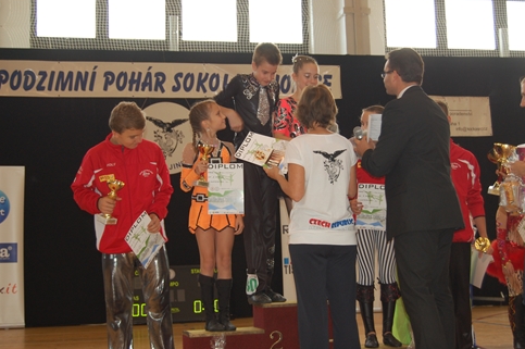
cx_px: 267
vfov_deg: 22.9
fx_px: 860
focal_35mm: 59
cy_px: 173
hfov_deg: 34.0
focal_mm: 38
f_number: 4.8
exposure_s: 1/60
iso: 400
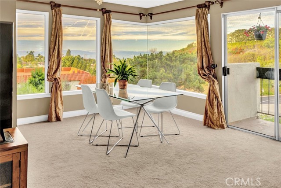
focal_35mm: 31
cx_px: 140
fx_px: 242
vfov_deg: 42.3
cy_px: 94
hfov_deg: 60.3
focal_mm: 31
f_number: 10
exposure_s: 1/8
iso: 100
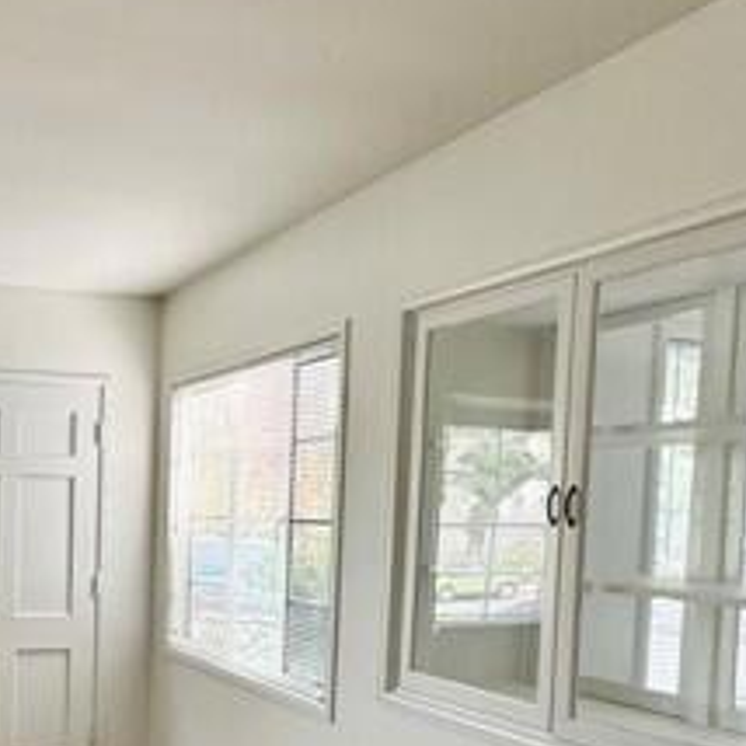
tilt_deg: -3.9
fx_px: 902
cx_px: 38
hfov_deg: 40.5
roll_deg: -0.7
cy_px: 565
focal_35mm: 37
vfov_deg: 43.4
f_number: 2.2
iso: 50
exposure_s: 1/99
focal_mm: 2.22
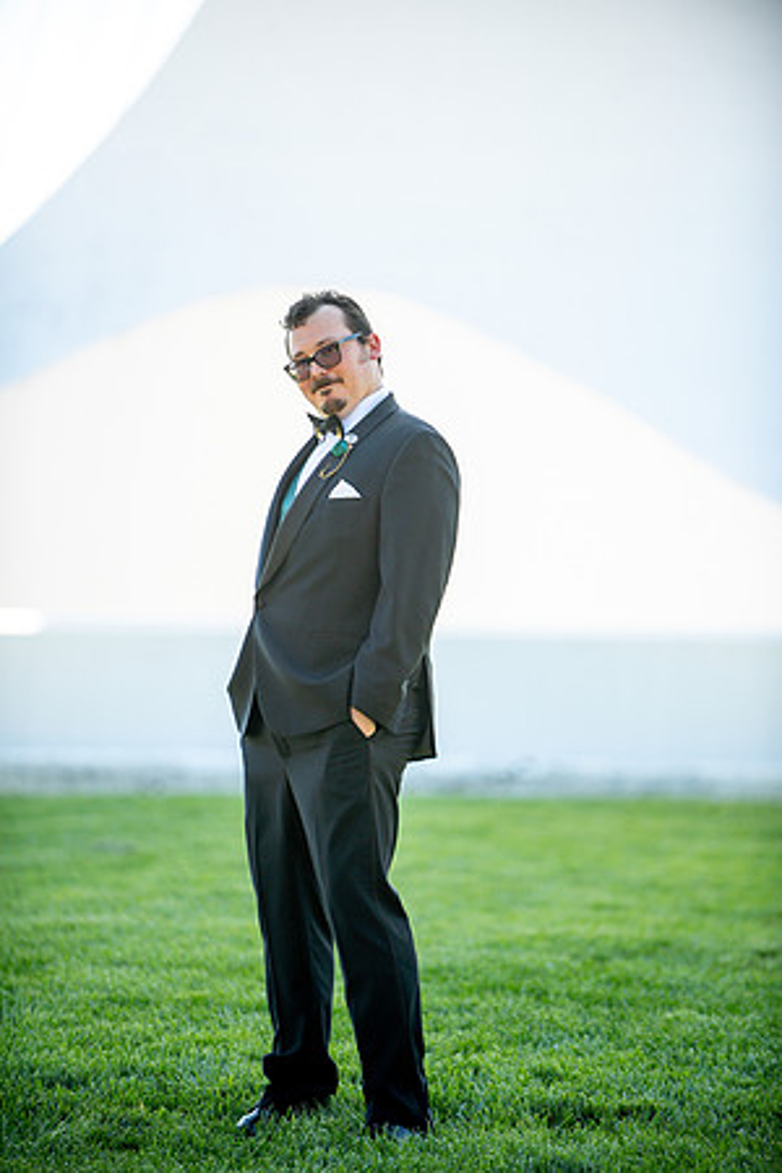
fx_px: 5702
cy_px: 586
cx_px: 391
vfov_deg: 11.7
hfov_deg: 7.8
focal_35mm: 175
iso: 400
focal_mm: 175
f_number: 2.8
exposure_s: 1/1600
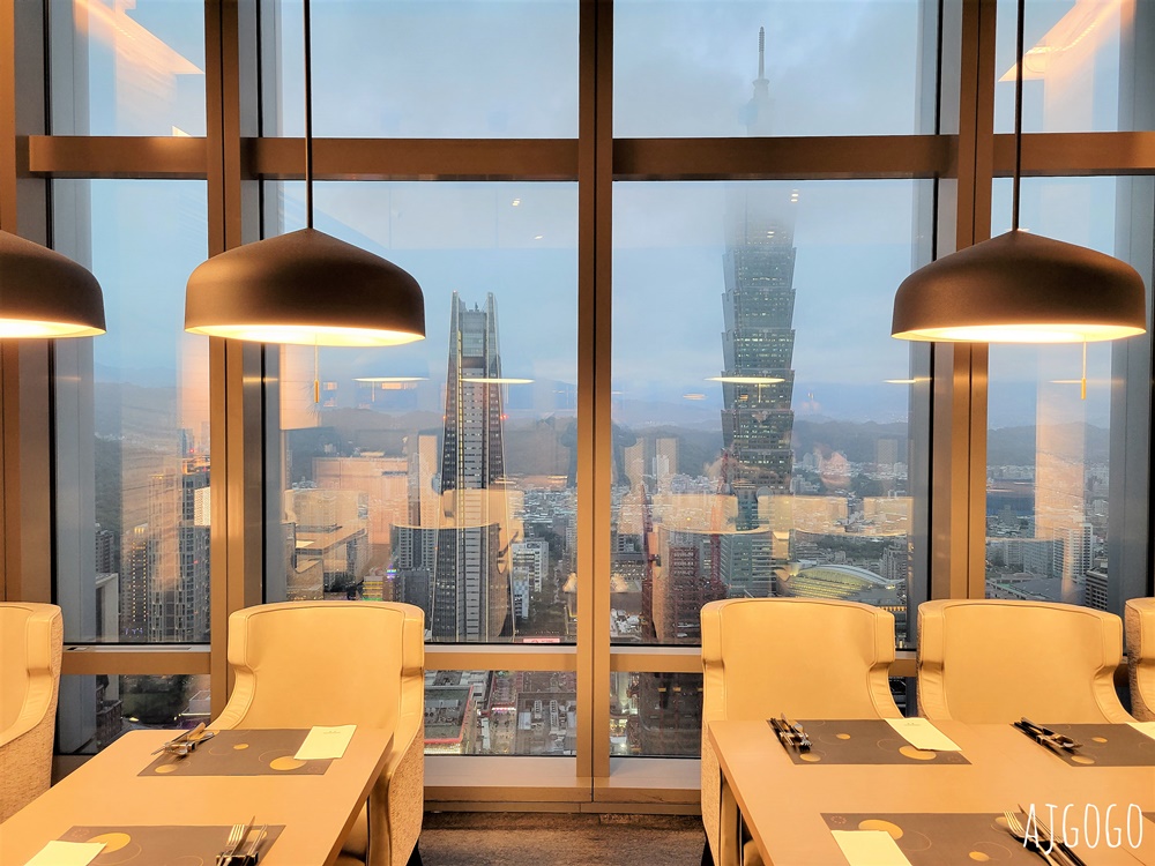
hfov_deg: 67.3
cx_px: 578
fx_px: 868
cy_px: 433
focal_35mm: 26
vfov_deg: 53.1
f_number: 1.8
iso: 160
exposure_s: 1/39
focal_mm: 5.4
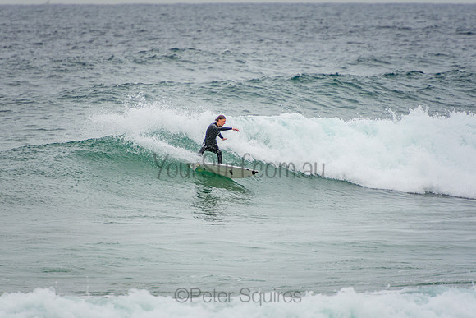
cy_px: 159
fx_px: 7943
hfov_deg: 3.4
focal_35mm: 601
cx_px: 238
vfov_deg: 2.3
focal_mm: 390
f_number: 5.6
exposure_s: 1/1600
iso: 280
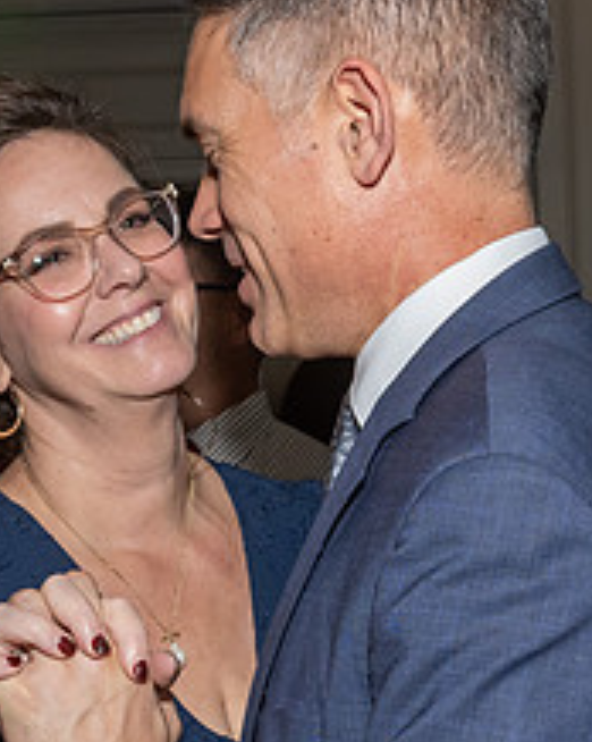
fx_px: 1755
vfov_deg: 23.8
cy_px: 462
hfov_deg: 19.1
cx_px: 355
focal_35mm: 80
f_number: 7.1
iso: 1000
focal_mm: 17
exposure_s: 1/250
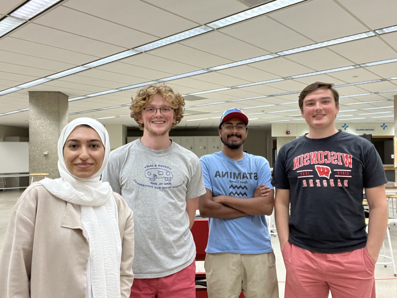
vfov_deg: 46.8
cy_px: 149
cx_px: 198
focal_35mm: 30
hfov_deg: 60.0
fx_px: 344
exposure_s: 1/60
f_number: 2.2
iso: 200
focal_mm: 2.71
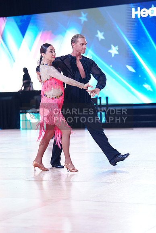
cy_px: 116
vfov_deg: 21.5
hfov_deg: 14.4
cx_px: 78
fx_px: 617
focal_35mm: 95
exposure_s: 1/500
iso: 1250
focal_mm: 95
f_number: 2.8
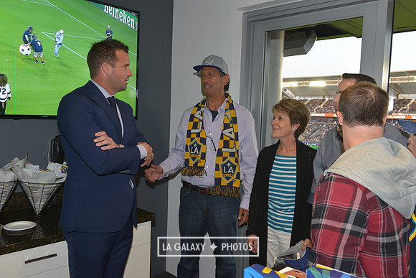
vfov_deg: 41.1
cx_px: 208
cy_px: 139
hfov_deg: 58.7
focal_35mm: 32
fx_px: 370
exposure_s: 1/60
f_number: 7.1
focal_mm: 32
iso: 800
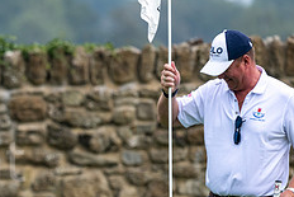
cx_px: -53
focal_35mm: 749
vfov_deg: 1.8
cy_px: 243
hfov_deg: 2.7
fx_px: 6120
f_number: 5
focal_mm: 300
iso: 250
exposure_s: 1/640
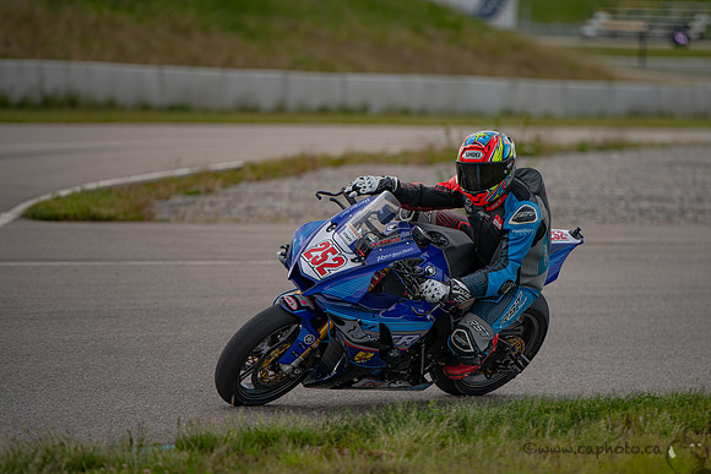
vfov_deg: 5.8
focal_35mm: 235
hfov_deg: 8.8
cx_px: 418
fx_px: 4644
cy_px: 237
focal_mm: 200
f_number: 2.8
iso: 110
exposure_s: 1/1600
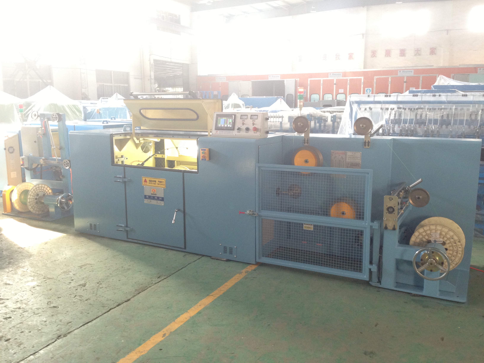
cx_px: 242
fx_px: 461
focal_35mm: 33
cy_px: 182
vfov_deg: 42.9
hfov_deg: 55.4
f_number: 2.4
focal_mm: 4.13
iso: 160
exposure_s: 1/20
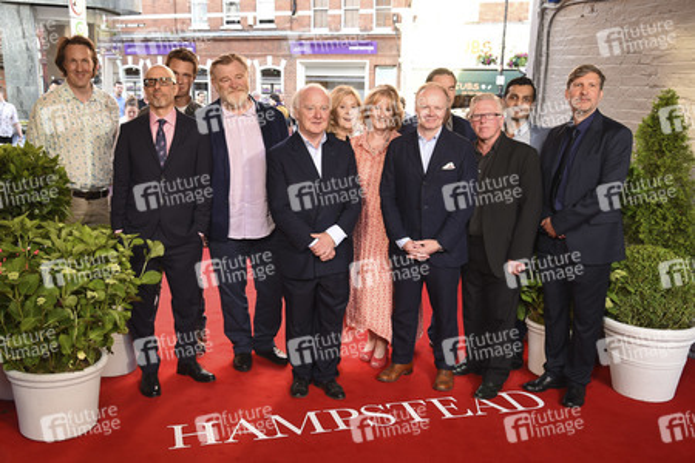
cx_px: 348
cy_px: 232
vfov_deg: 43.6
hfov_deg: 61.9
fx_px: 579
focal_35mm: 30
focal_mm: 30
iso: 800
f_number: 5
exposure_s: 1/100
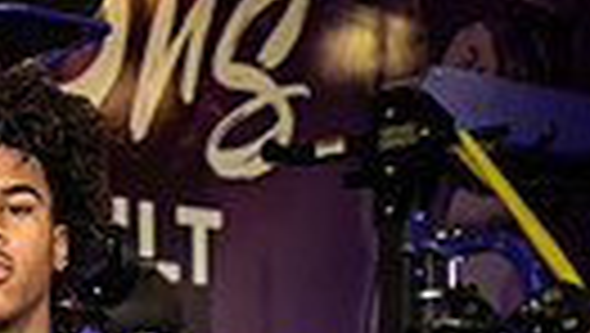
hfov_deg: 11.4
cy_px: 900
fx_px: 2928
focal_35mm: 187
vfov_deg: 6.1
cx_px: 5
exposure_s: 1/250
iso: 800
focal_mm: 52
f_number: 7.1
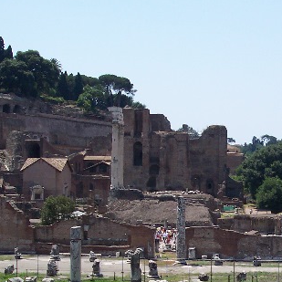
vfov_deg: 19.9
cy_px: 191
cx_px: 274
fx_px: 802
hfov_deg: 19.4
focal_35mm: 87
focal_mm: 8
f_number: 4.8
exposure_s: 1/700
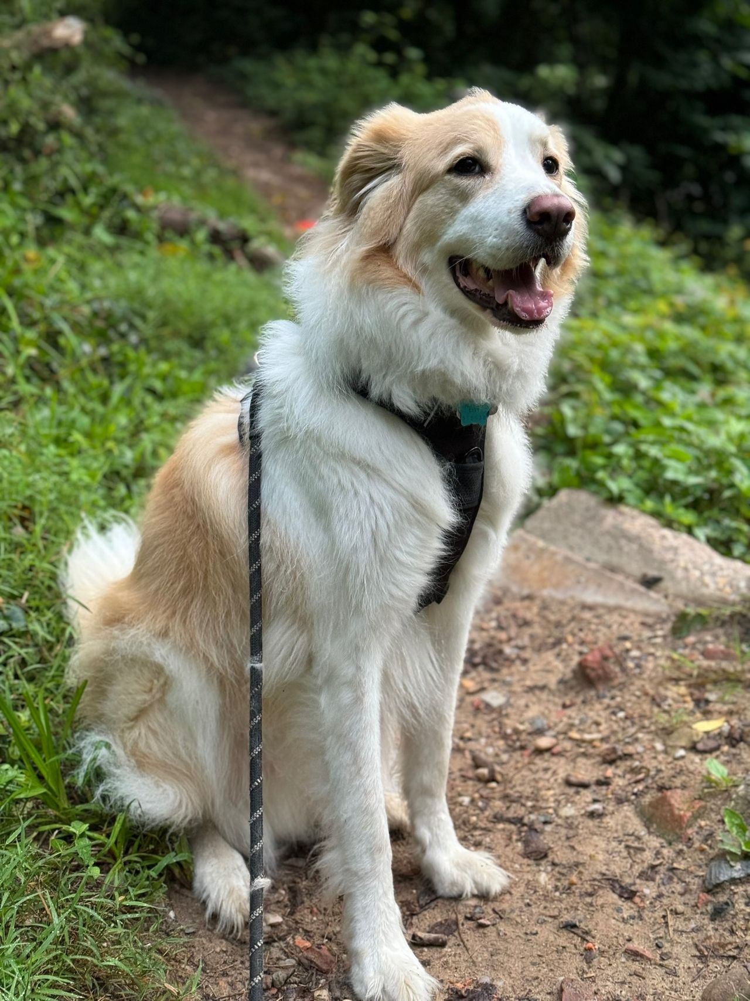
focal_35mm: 48
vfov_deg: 39.7
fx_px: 1387
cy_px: 500
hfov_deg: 30.3
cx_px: 375
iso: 200
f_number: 1.78
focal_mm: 6.76
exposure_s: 1/60
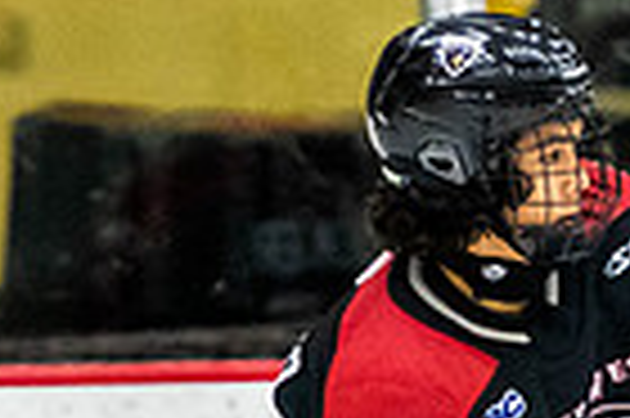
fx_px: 22916
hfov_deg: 1.6
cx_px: 642
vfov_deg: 1.0
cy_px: 812
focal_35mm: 1311
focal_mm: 180
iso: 3200
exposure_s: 1/640
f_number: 2.8
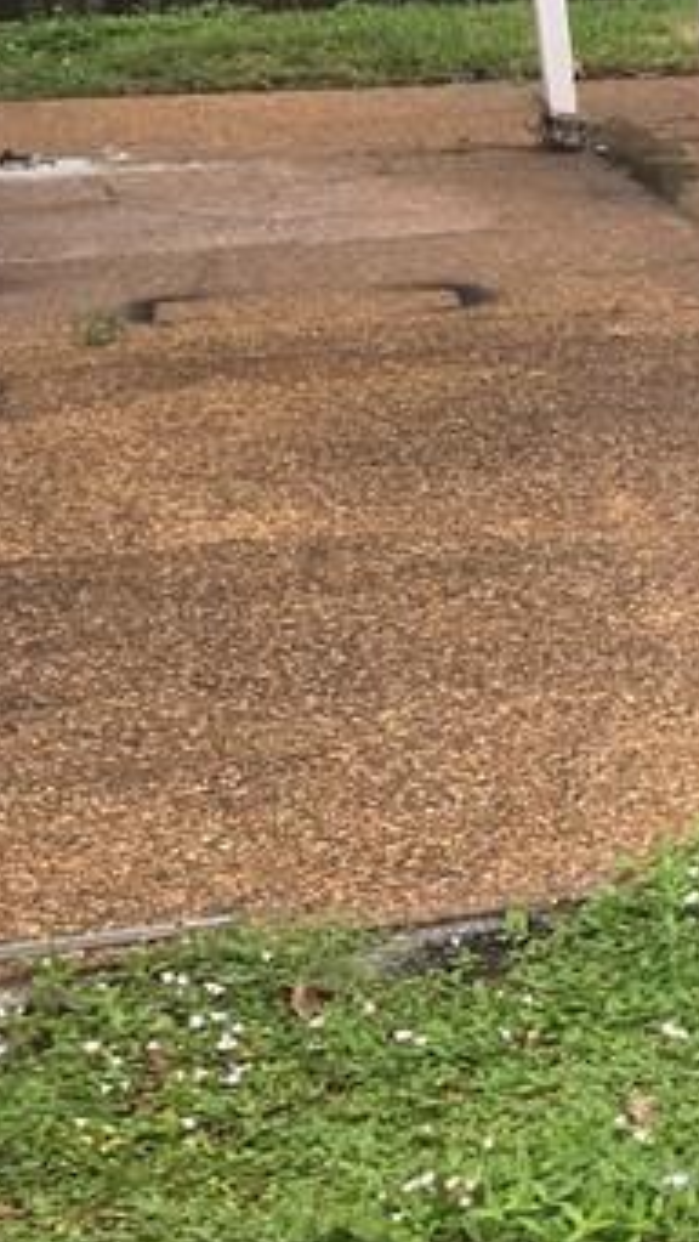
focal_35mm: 95
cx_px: 1722
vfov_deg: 22.4
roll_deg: +0.9
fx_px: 3128
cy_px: 696
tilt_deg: -16.4
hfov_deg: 10.7
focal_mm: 4.15
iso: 25
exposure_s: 1/411
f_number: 2.2
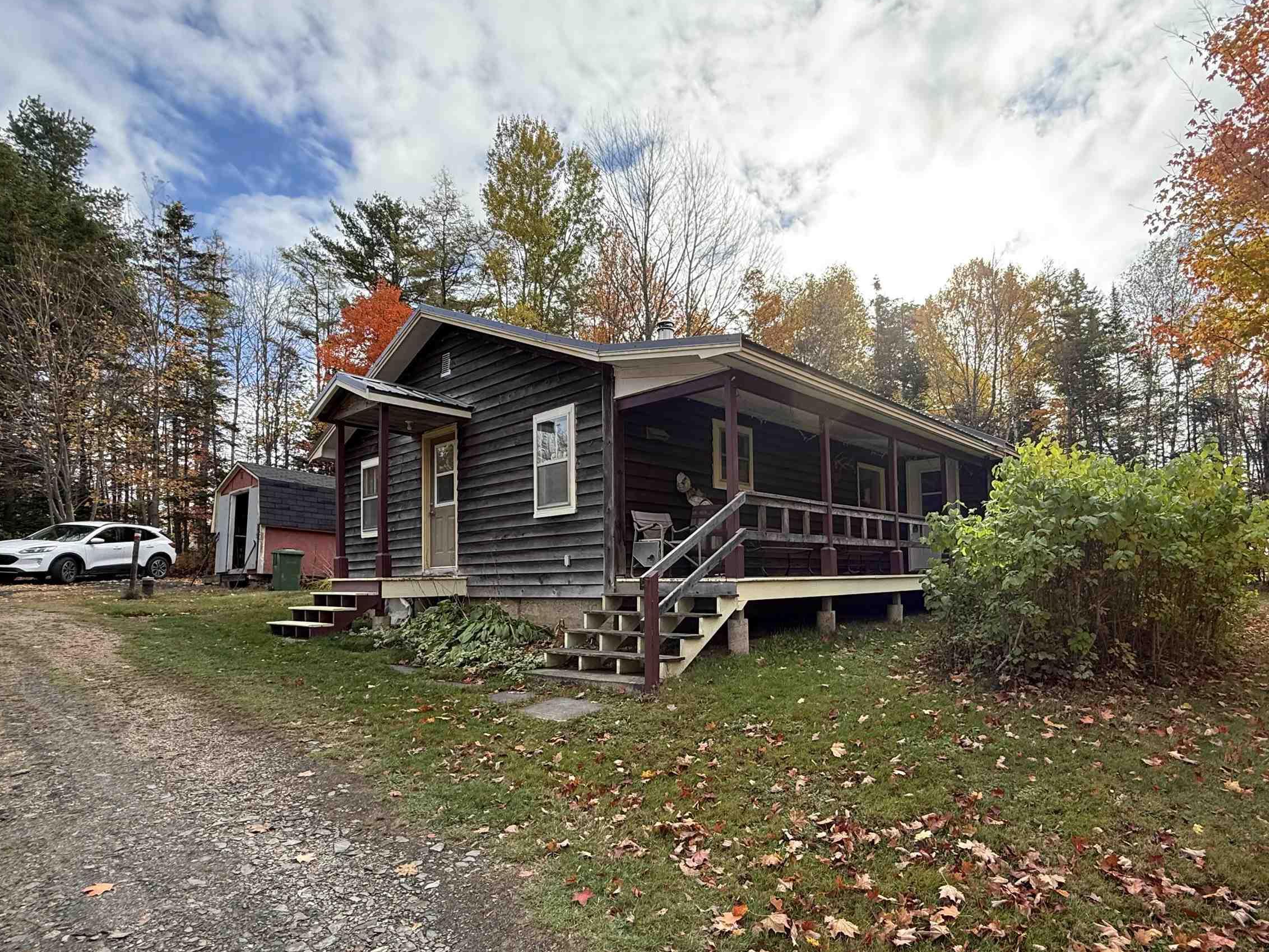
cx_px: 722
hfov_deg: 84.2
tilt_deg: +3.0
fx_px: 697
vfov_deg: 68.3
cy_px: 551
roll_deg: +0.9
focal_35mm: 19
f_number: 2.2
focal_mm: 2.22
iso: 64
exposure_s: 1/686
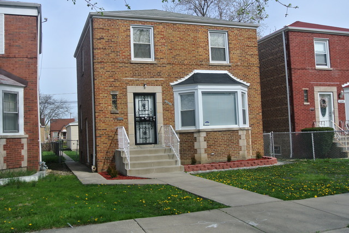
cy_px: 116
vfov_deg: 36.9
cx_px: 174
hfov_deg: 53.1
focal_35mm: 36
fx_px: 349
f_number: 4.5
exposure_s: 1/640
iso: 100
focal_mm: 13.6
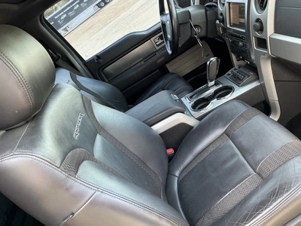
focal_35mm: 28
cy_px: 113
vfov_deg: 49.7
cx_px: 150
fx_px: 243
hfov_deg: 63.4
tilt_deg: -26.0
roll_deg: +37.2
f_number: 1.8
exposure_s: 1/78
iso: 64
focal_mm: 3
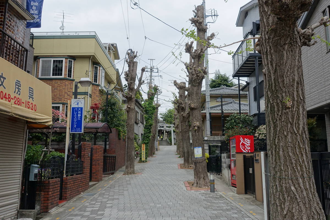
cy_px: 110
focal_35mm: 33
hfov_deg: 57.2
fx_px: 302
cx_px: 165
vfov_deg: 40.0
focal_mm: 12.2
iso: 125
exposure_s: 1/500
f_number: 4
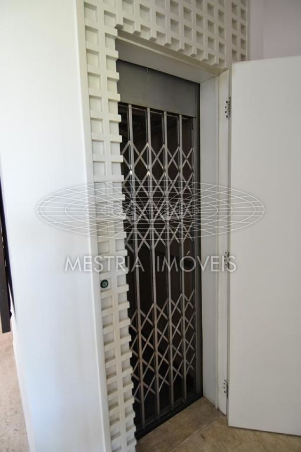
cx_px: 150
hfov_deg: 67.4
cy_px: 226
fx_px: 226
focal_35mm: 18
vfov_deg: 90.0
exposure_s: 1/60
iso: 1100
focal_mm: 12
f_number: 4
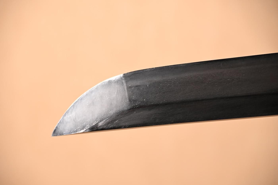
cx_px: 139
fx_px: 1170
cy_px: 92
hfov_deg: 13.6
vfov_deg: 9.1
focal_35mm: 152
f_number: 5.6
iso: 100
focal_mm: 101
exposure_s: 1/2
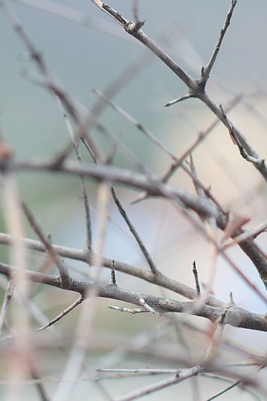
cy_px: 60
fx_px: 3084
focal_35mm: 277
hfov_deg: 5.0
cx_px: 211
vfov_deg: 7.4
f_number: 2
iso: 400
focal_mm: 56
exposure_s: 1/1300
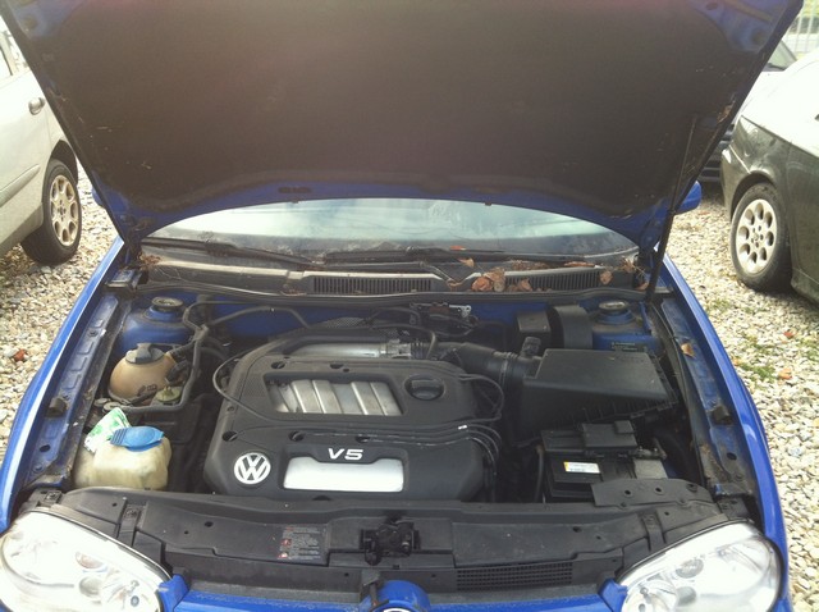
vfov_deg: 40.6
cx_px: 410
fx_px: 827
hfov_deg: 52.7
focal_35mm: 35
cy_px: 306
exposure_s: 1/120
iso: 80
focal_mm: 3.85
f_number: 2.8
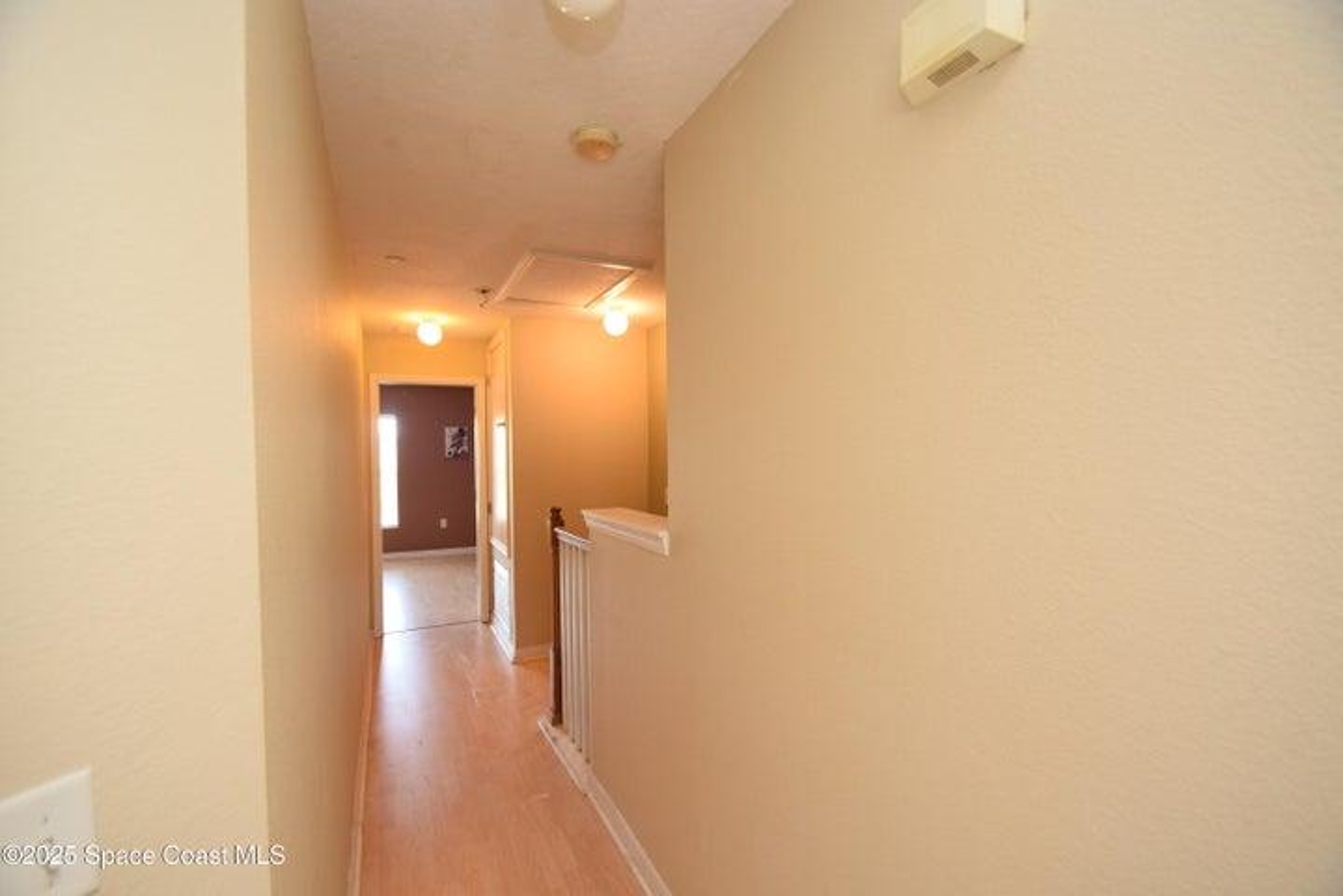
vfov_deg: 77.3
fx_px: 560
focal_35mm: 15
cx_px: 672
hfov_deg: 100.4
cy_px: 448
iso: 800
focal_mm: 10
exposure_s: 1/60
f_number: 4
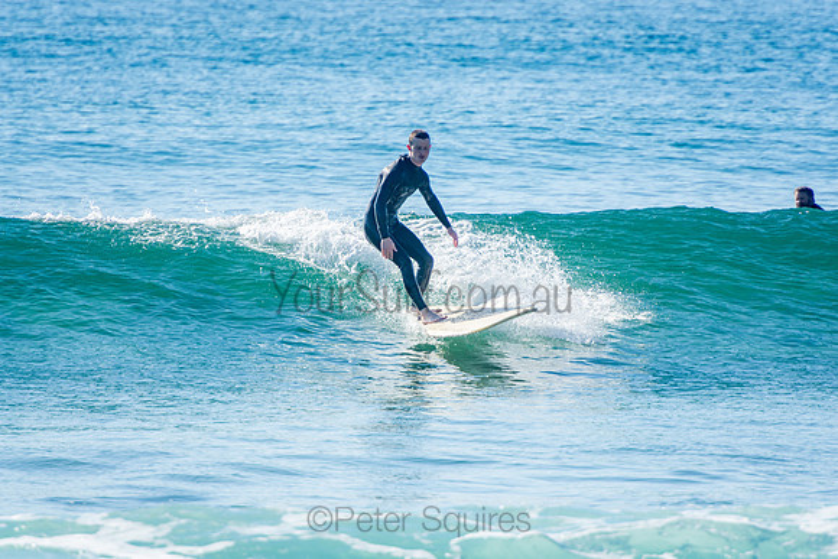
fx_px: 13969
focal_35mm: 600
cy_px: 280
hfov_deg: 3.4
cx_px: 419
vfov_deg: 2.3
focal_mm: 400
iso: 220
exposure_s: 1/1250
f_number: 5.6
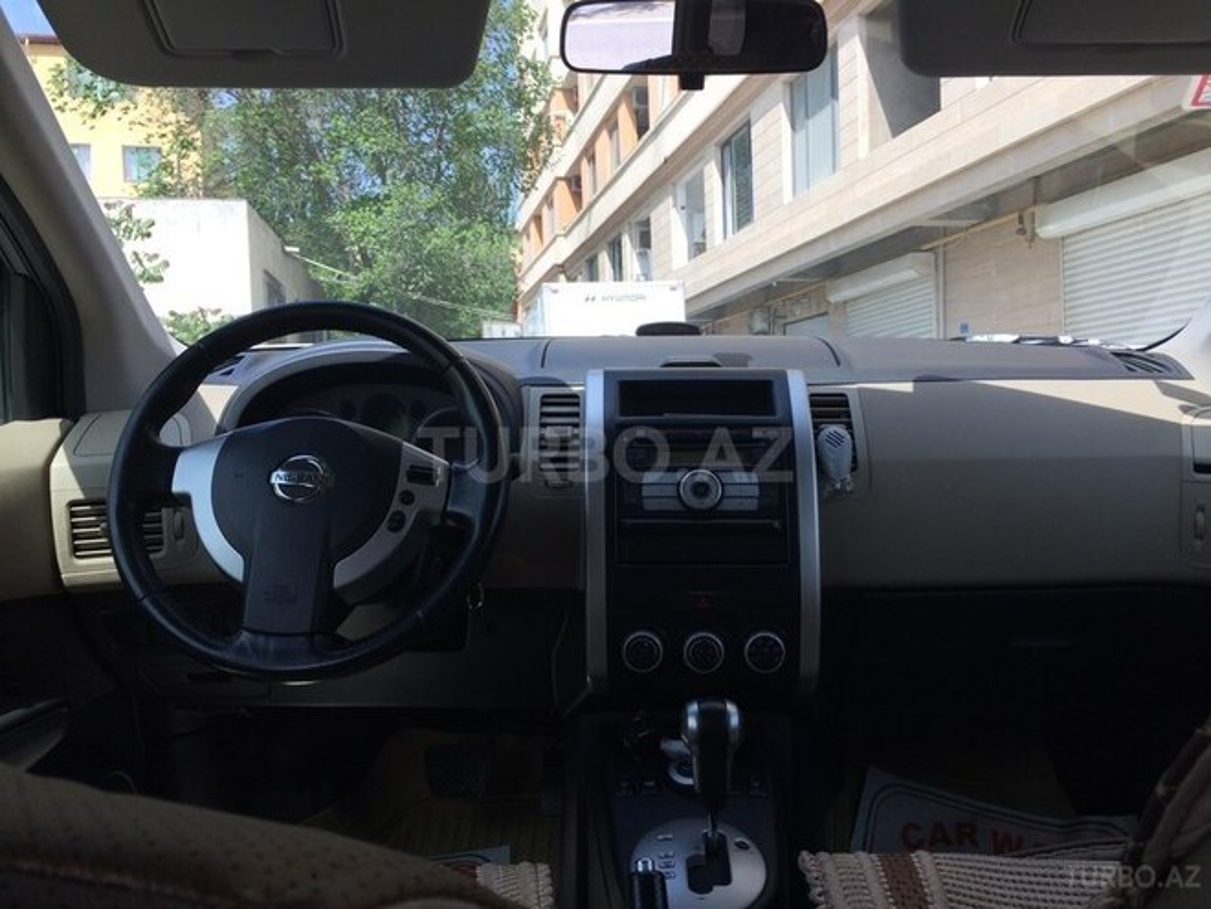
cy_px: 454
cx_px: 606
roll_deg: +2.1
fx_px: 1015
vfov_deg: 48.2
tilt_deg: -1.6
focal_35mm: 29
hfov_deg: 61.7
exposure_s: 1/695
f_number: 2.2
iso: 32
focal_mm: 4.15
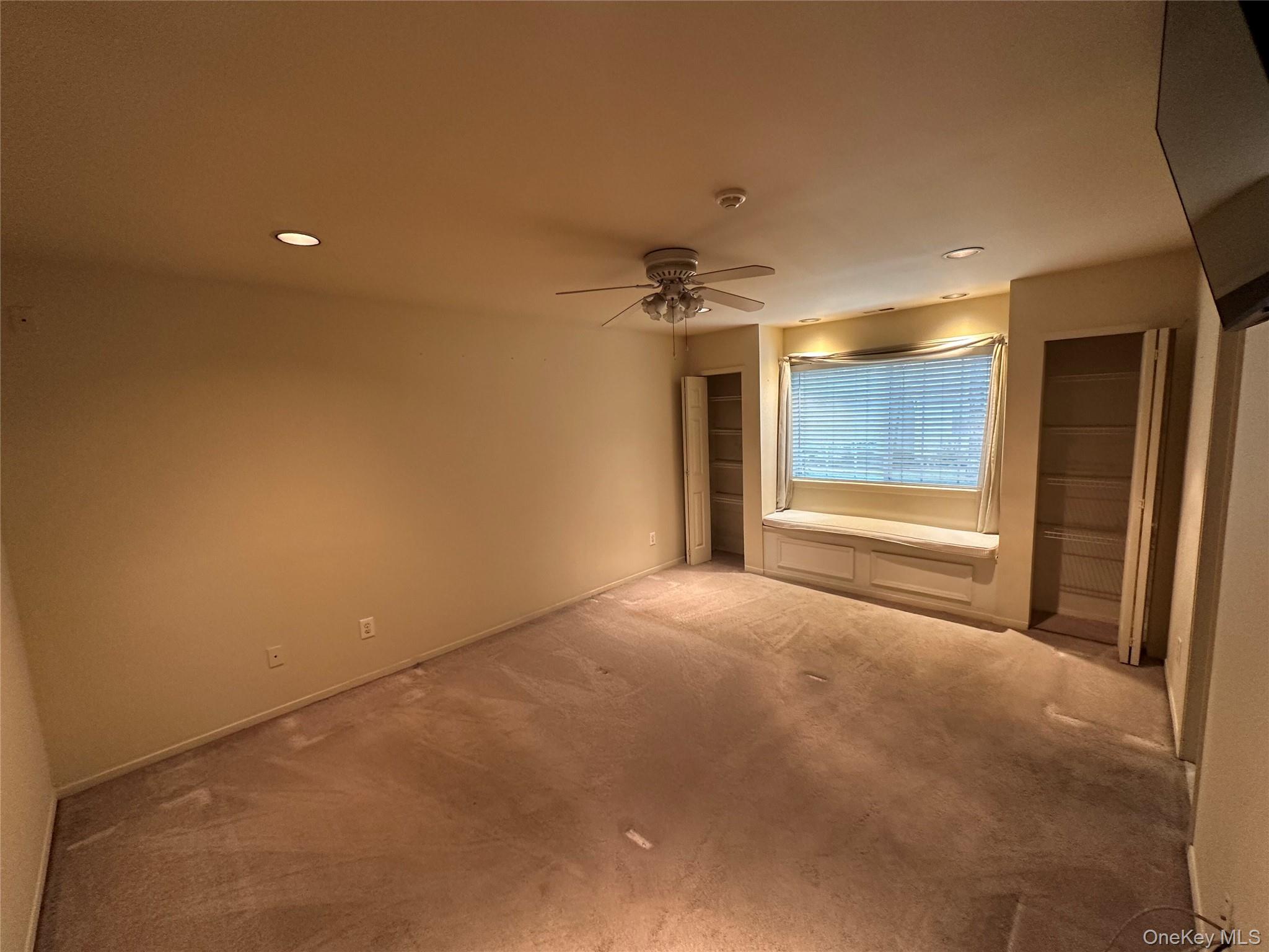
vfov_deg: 85.7
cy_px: 476
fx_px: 513
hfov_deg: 102.1
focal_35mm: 14
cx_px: 634
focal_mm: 2.22
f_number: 2.2
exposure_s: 1/60
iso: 250
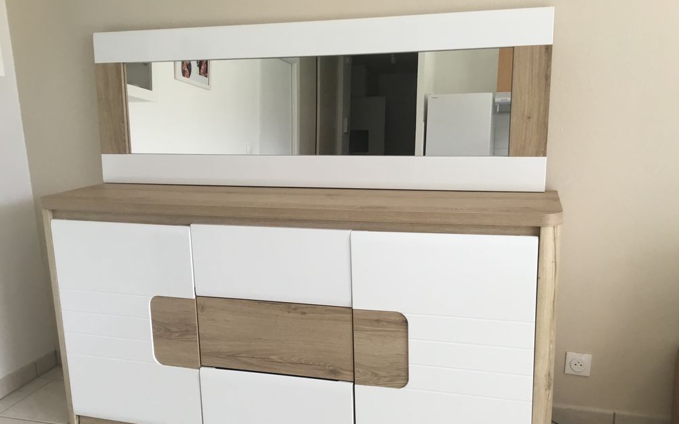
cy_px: 237
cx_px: 340
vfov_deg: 38.2
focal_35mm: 33
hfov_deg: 58.2
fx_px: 611
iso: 25
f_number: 2.4
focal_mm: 3.3
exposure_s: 1/33
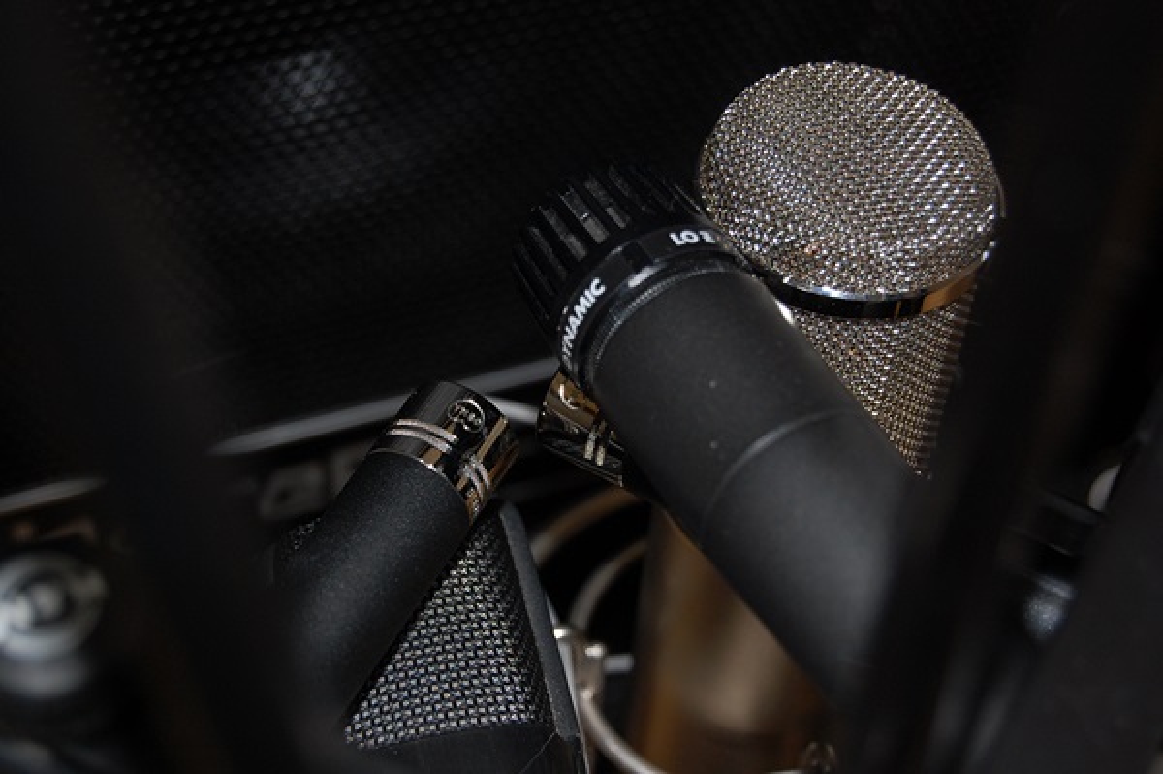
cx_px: 582
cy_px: 387
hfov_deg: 24.6
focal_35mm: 82
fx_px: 2663
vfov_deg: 16.5
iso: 400
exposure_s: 1/60
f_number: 5.6
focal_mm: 55
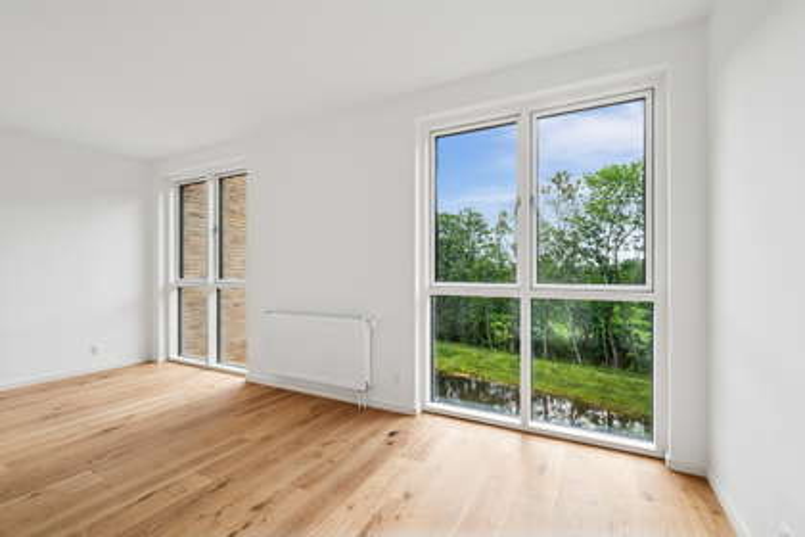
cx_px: 402
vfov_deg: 73.7
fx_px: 358
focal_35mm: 16
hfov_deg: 96.7
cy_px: 268
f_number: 9
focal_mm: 16
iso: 640
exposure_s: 1/320
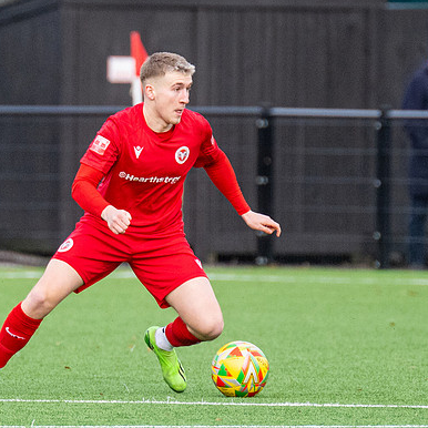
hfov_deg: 1.4
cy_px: 153
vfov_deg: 1.4
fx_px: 16968
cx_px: 35
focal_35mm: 1213
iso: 800
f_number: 4
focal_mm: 280
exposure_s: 1/1600
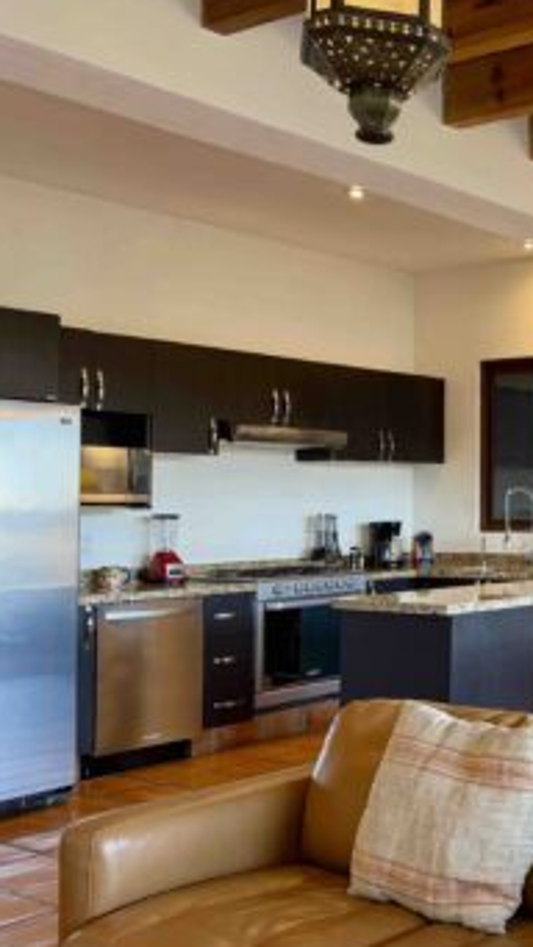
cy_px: 453
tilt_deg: +2.4
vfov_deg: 44.6
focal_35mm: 46
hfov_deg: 23.1
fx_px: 1155
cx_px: 691
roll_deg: +0.1
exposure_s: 1/60
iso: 125
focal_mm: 6.76
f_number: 1.78
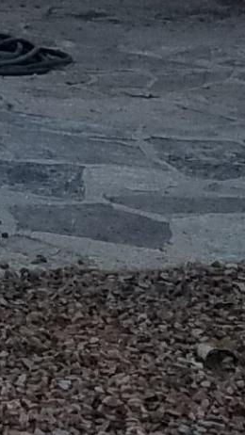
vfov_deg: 11.2
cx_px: -445
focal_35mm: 184
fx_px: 2124
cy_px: -214
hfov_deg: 6.2
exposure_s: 1/922
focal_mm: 4.2
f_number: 1.7
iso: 50
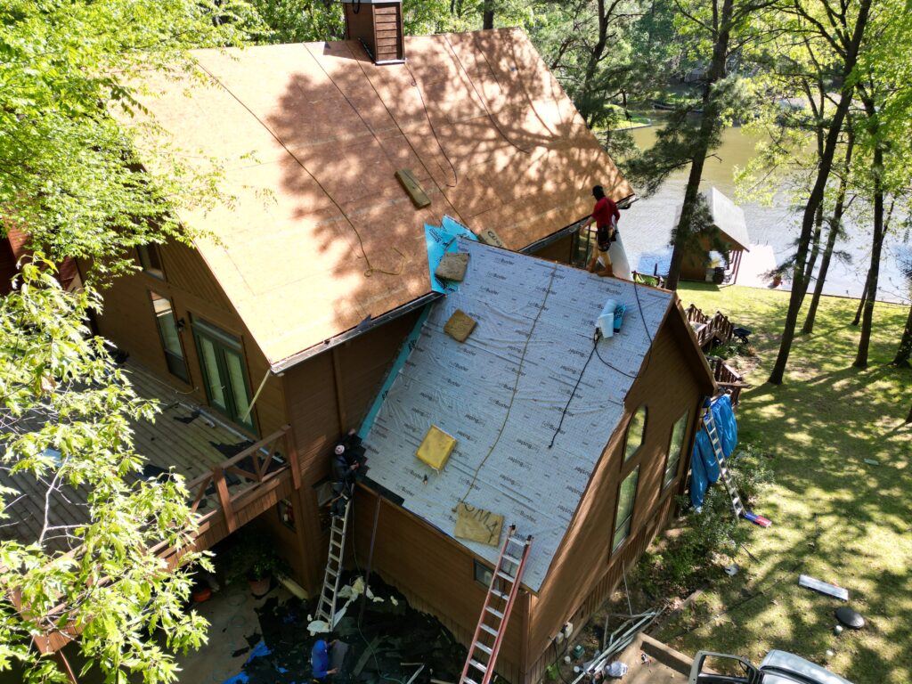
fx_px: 632
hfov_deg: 71.6
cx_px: 456
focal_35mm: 24
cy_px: 342
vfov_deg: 56.8
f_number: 1.7
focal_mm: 6.72
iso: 100
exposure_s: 1/725
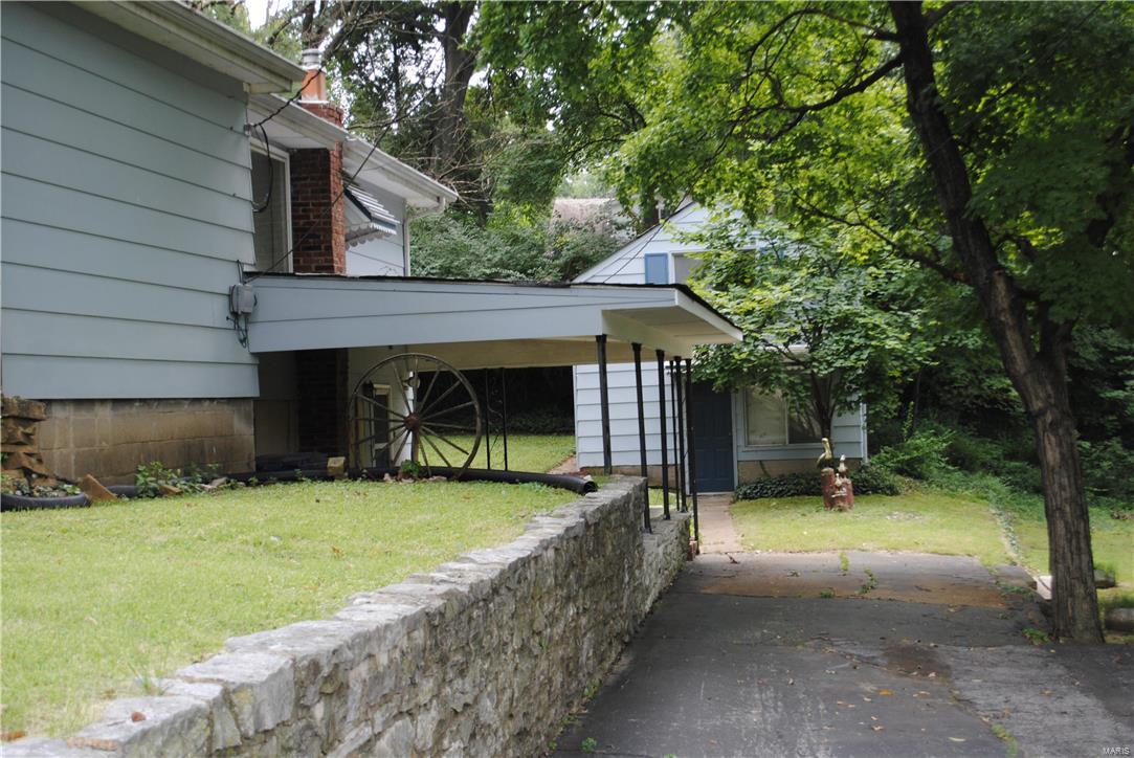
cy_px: 379
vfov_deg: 25.1
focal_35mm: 54
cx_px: 567
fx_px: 1702
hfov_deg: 36.8
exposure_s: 1/125
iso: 200
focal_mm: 36
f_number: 5.3
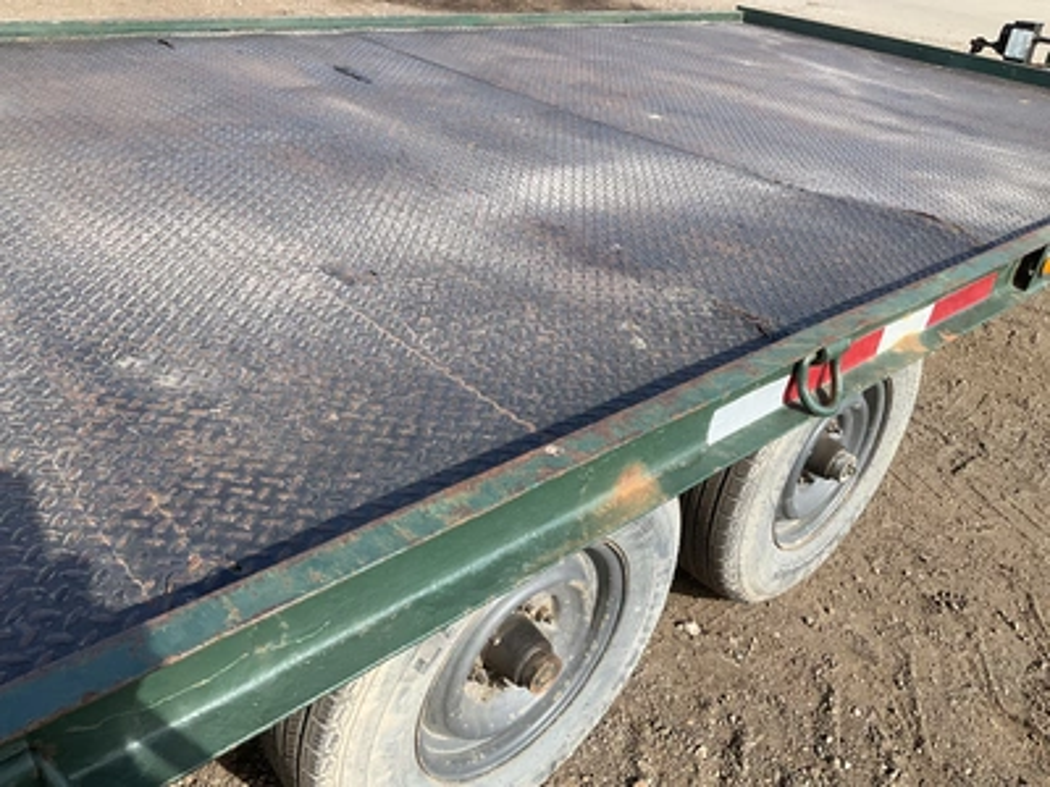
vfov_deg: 48.2
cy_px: 394
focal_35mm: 29
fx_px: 880
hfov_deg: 61.7
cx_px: 525
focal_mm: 3
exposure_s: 1/719
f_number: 1.8
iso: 25
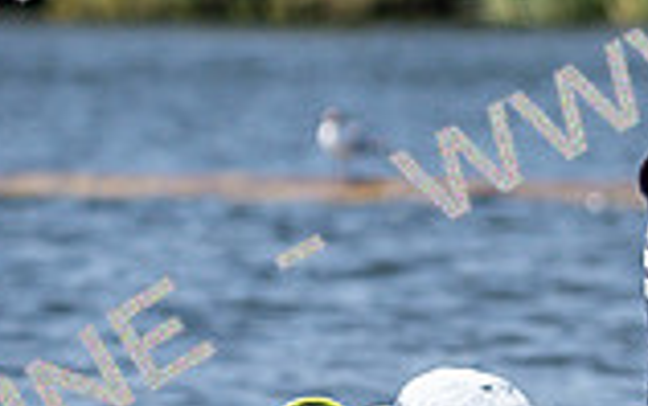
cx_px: 898
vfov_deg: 1.8
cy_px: 232
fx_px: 13201
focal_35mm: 747
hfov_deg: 2.8
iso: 250
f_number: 5.6
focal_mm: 200
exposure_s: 1/2000
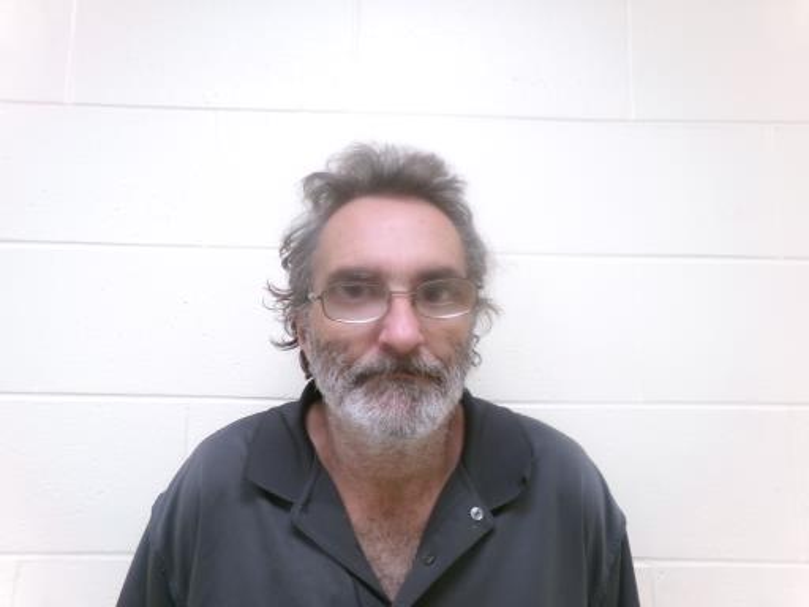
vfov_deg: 56.8
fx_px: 561
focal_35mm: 24
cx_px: 404
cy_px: 304
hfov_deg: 71.6
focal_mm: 4.3
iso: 288
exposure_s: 1/17
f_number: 3.7
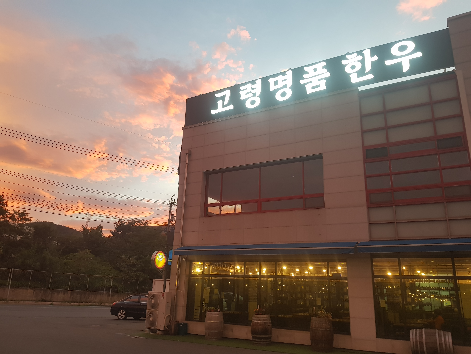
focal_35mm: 26
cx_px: 236
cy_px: 177
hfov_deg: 67.3
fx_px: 354
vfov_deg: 53.1
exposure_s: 1/60
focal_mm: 4.2
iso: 100
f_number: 1.7
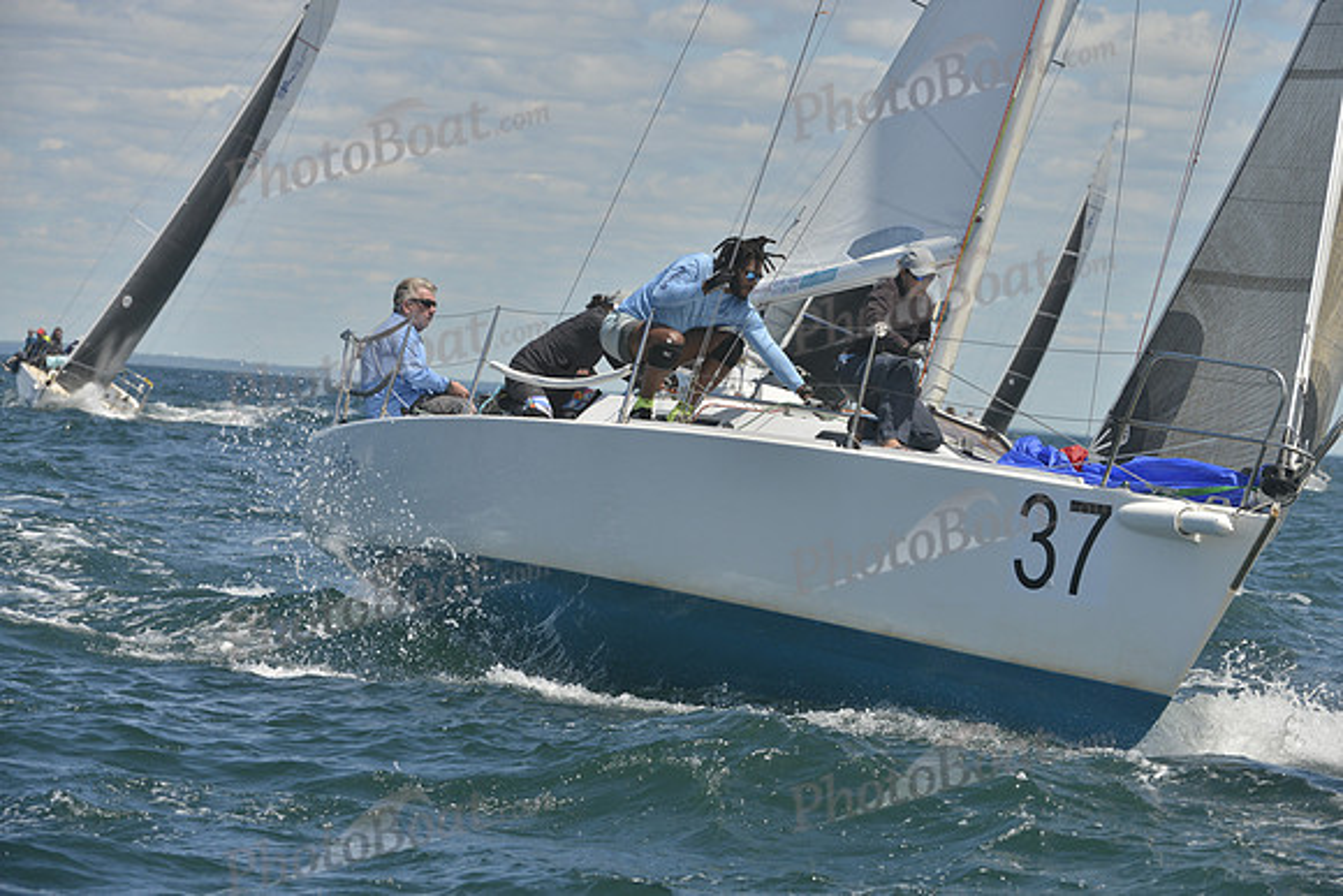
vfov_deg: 6.9
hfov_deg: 10.3
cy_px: 448
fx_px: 7463
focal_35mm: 200
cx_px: 672
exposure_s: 1/800
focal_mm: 200
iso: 280
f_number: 9
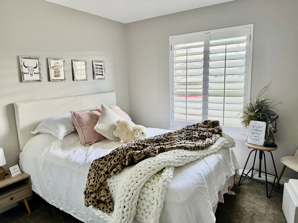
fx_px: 207
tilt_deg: -9.8
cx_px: 149
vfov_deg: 56.8
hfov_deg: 71.6
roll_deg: +1.7
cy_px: 112
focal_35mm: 24
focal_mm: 6.76
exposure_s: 1/174
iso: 125
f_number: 1.78
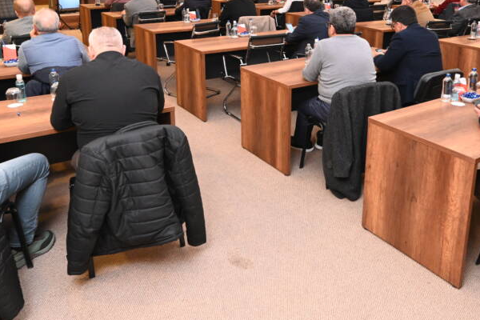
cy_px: 74
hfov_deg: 54.3
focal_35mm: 35
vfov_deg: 36.8
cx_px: 273
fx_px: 467
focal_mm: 17.5
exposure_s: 1/60
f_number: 6.3
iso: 2800
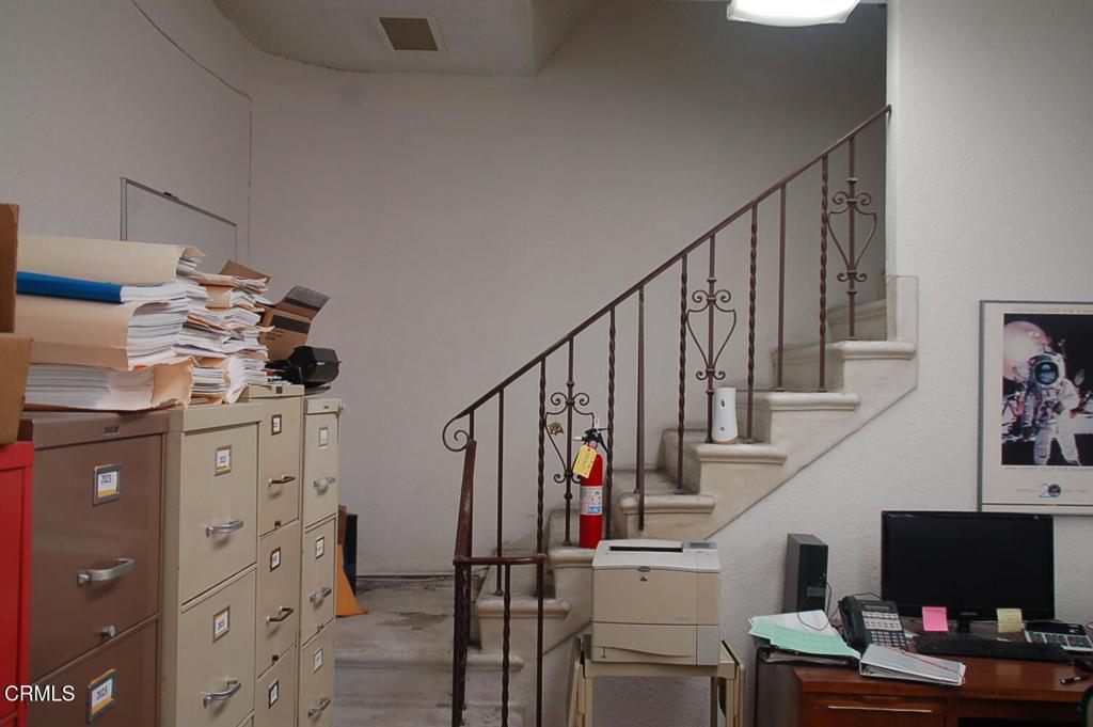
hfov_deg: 51.3
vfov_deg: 35.4
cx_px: 546
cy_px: 364
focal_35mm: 38
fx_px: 1138
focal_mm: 25
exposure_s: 1/80
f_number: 4.5
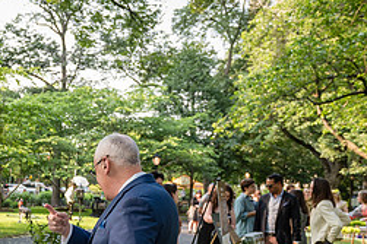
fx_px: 601
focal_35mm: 59
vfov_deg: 22.0
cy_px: 252
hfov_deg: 31.3
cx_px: -3
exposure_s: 1/250
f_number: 3.5
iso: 500
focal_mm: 24
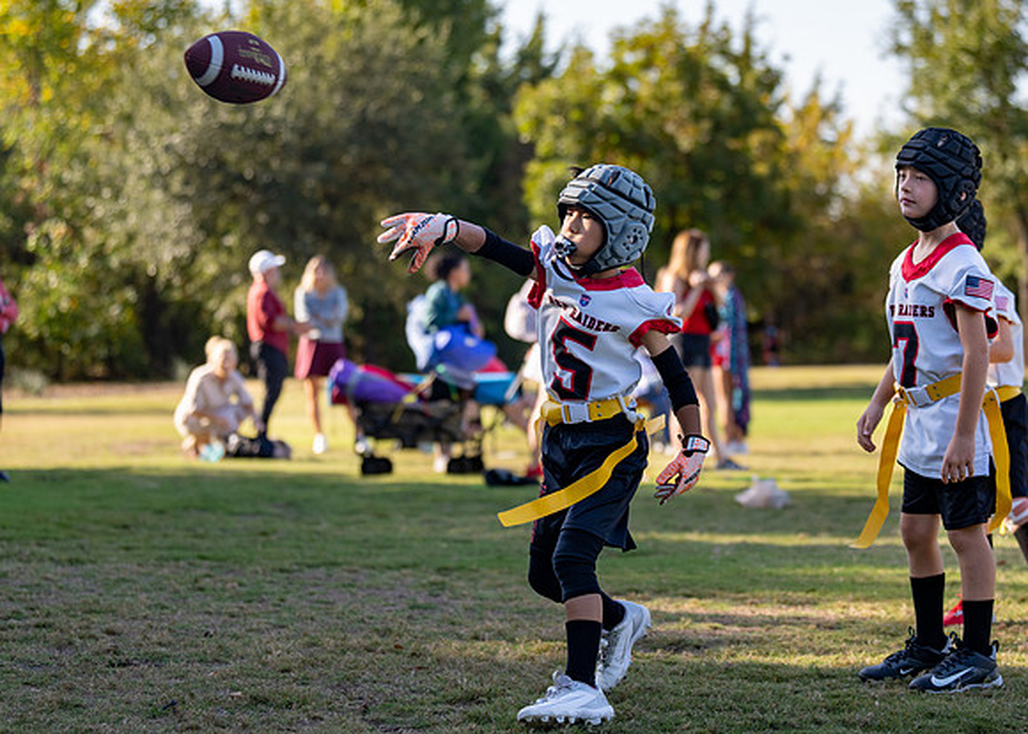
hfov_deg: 19.9
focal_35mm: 100
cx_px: 581
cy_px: 339
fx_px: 2928
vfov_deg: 14.3
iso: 200
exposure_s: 1/1000
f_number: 2.8
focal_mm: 76
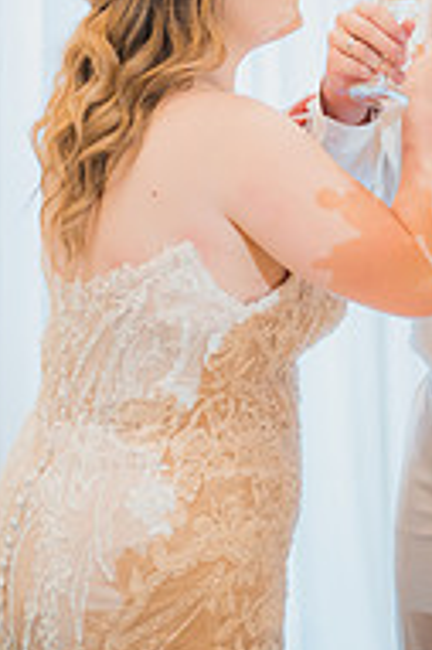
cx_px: 408
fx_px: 2128
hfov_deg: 11.5
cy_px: 129
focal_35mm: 118
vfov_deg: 17.2
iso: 1250
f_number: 1.4
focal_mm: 50
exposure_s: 1/500
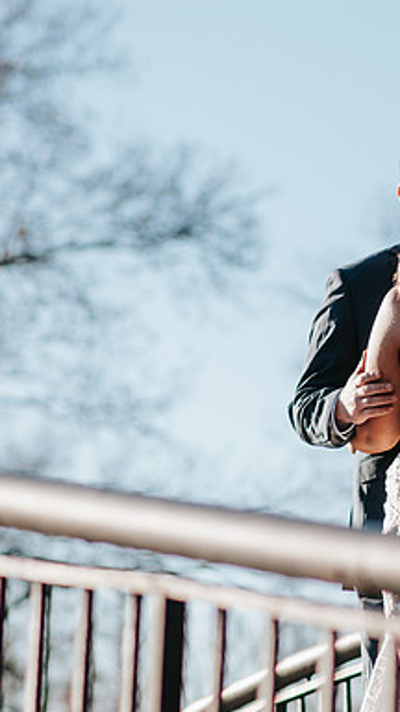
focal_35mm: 202
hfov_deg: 6.0
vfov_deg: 10.7
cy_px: 355
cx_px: 493
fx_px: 3809
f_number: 2.8
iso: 100
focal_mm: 85
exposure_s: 1/1250
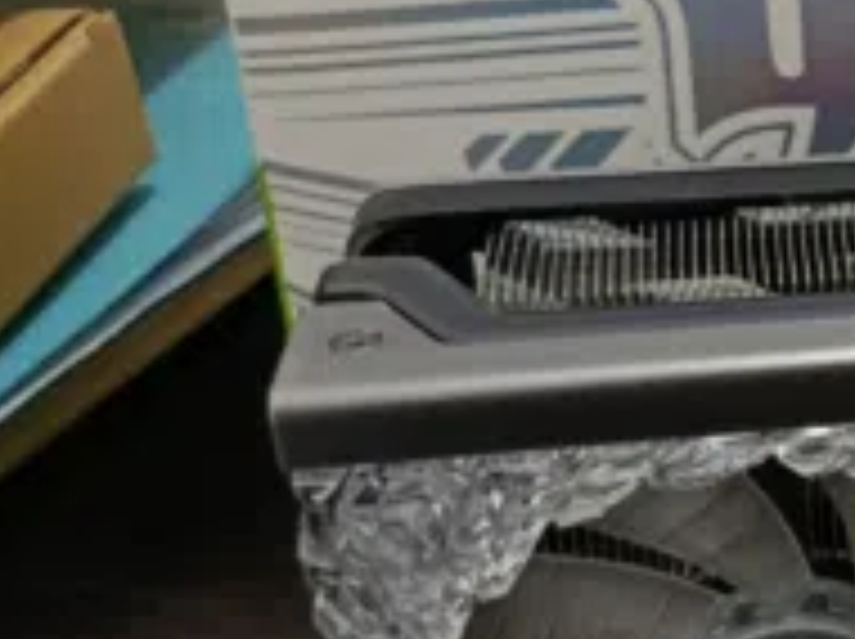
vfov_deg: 18.1
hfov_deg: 20.4
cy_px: 238
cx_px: 1318
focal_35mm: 81
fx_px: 1998
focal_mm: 5.24
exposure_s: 1/25
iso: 1996
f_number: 1.7
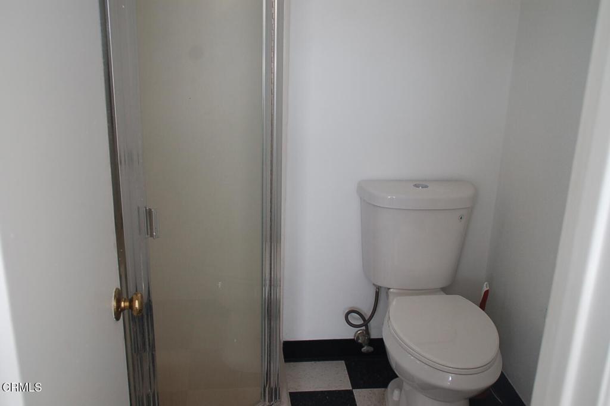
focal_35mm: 38
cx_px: 305
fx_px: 635
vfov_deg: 35.4
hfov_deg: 51.3
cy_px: 203
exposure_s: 1/60
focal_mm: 25
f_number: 4.5
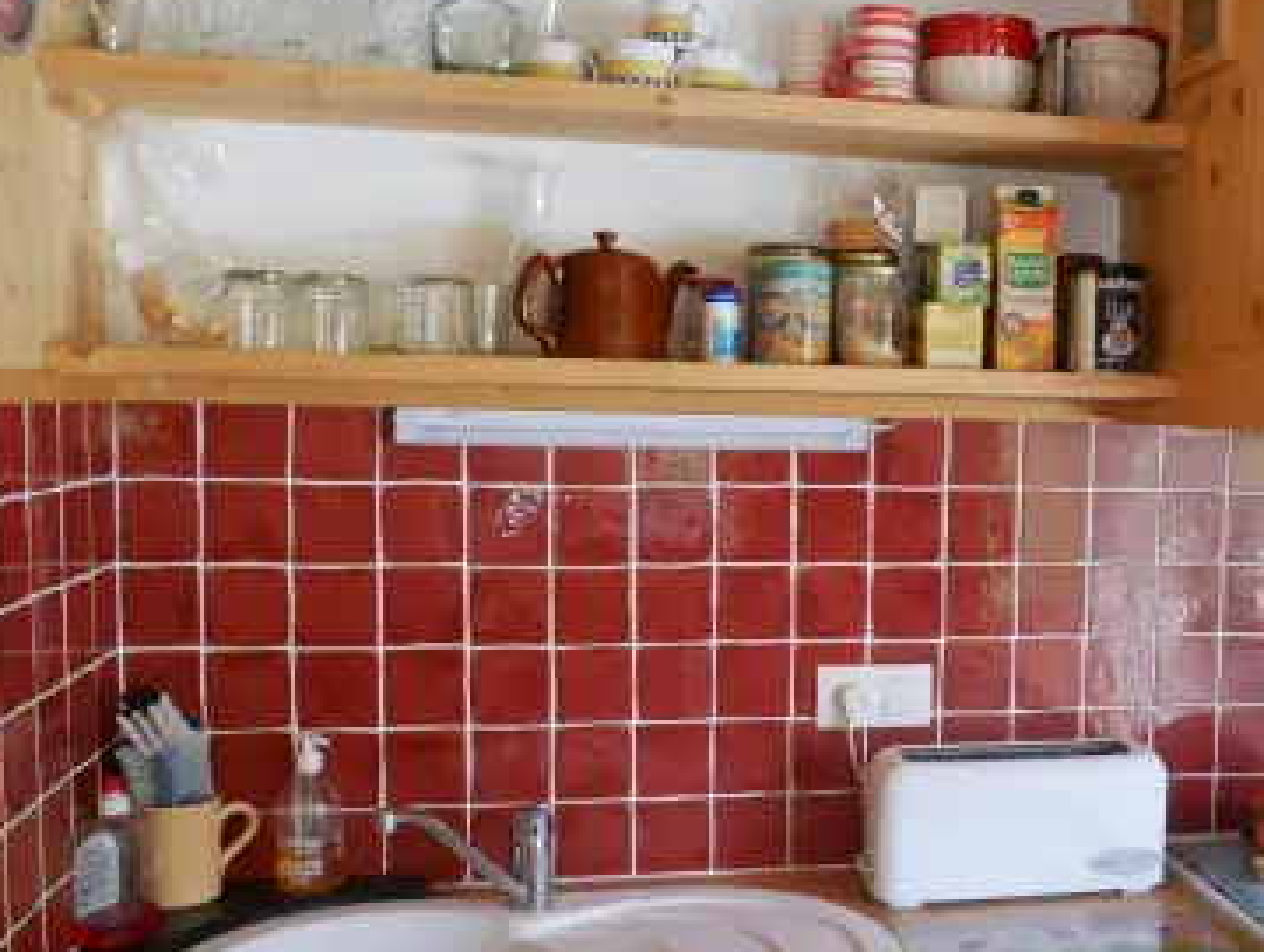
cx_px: 973
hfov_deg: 44.9
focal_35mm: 40
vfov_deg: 36.0
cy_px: 543
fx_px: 1463
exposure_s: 1/4
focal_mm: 12
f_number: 8
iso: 200
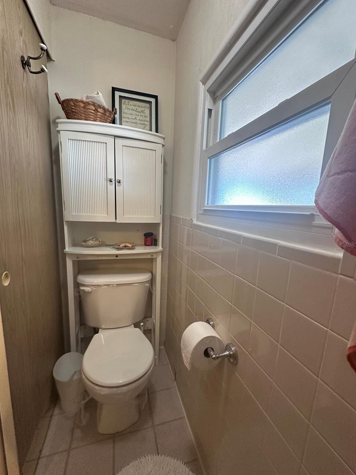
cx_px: 182
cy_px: 244
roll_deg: -2.7
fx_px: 206
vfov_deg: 98.1
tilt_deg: -10.7
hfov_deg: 81.7
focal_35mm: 15
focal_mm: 2.22
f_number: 2.2
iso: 320
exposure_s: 1/120
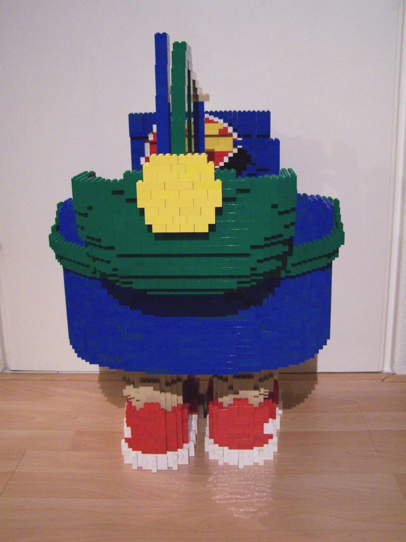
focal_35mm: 38
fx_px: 594
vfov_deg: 49.0
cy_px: 271
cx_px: 203
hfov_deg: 37.7
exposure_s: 1/8
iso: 140
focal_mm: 6.3
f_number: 2.8
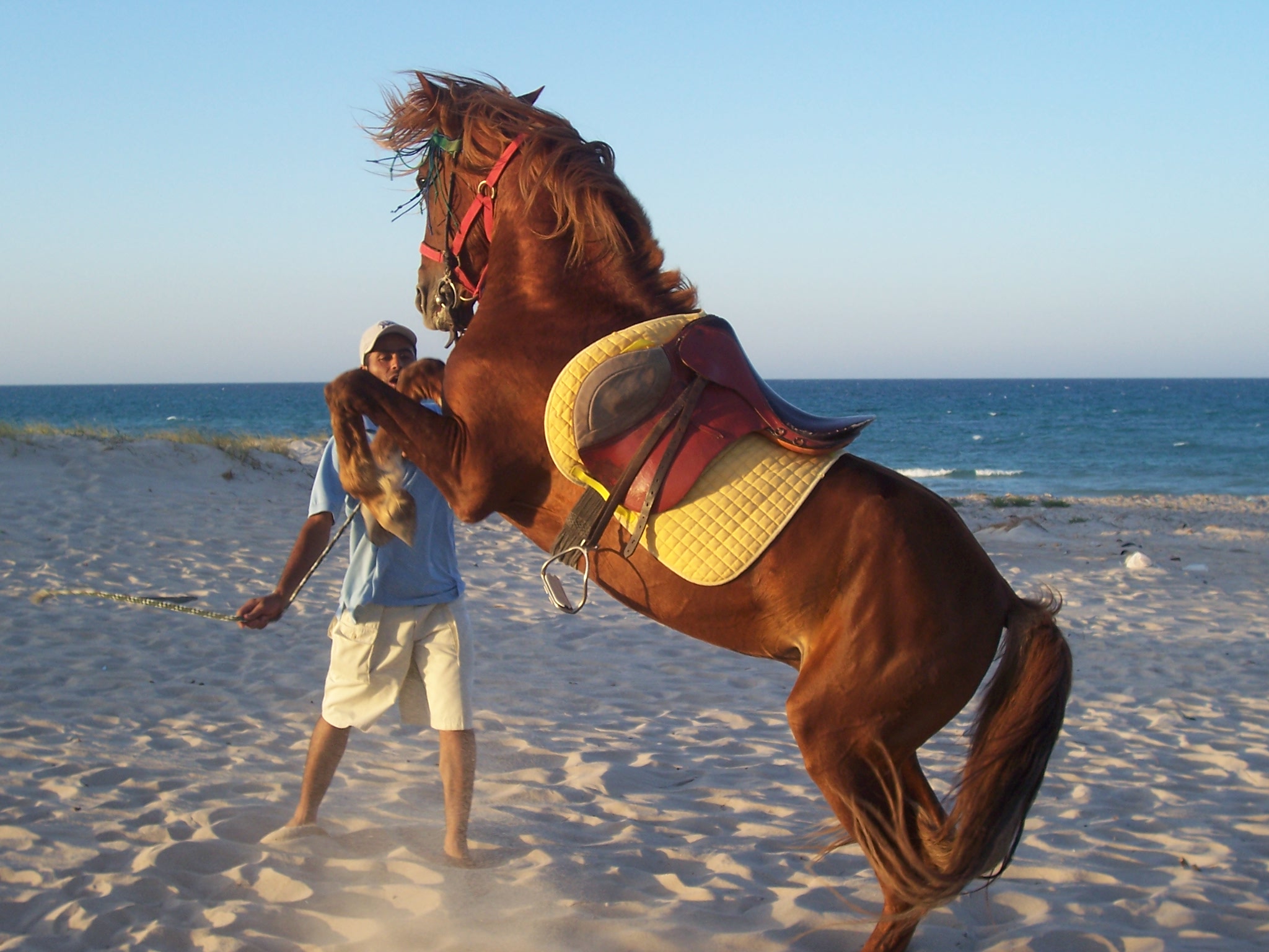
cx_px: 634
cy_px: 476
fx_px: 1943
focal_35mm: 53
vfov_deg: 27.5
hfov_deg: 36.2
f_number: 3.4
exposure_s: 1/250
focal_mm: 8.6
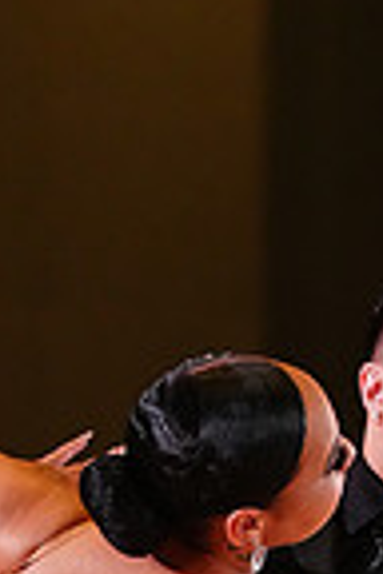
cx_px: 273
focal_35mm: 701
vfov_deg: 2.9
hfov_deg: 2.0
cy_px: 957
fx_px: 11186
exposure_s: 1/400
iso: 3200
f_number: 4
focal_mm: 174
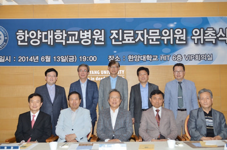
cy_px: 75
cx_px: 114
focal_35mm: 39
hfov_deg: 49.6
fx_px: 245
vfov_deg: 34.1
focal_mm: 26
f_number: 3.2
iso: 100
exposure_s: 1/160
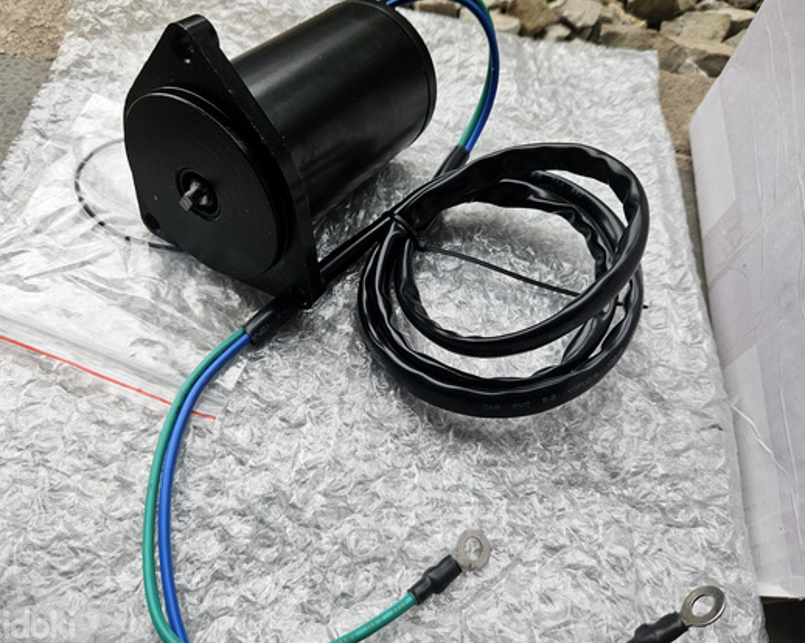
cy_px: 329
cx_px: 387
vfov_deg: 54.9
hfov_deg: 66.0
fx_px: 619
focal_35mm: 26
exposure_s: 1/190
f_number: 1.8
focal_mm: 5.4
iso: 64
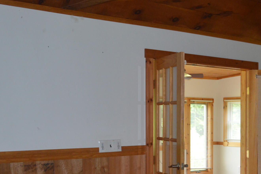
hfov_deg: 26.5
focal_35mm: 75
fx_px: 543
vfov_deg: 17.9
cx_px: 211
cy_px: 150
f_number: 3.8
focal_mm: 22
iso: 560
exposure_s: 1/60
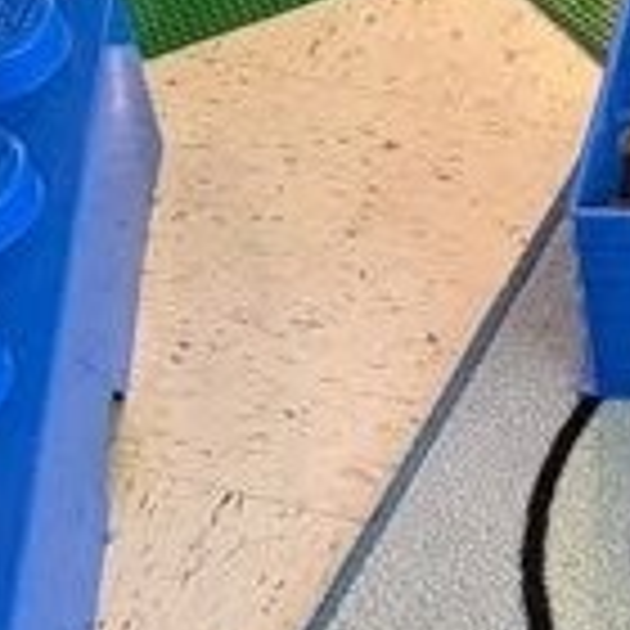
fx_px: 2821
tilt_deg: -34.0
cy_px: -454
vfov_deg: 11.9
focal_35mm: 137
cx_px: 1105
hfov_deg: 11.8
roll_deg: -0.9
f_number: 1.6
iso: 320
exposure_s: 1/60
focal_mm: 5.96
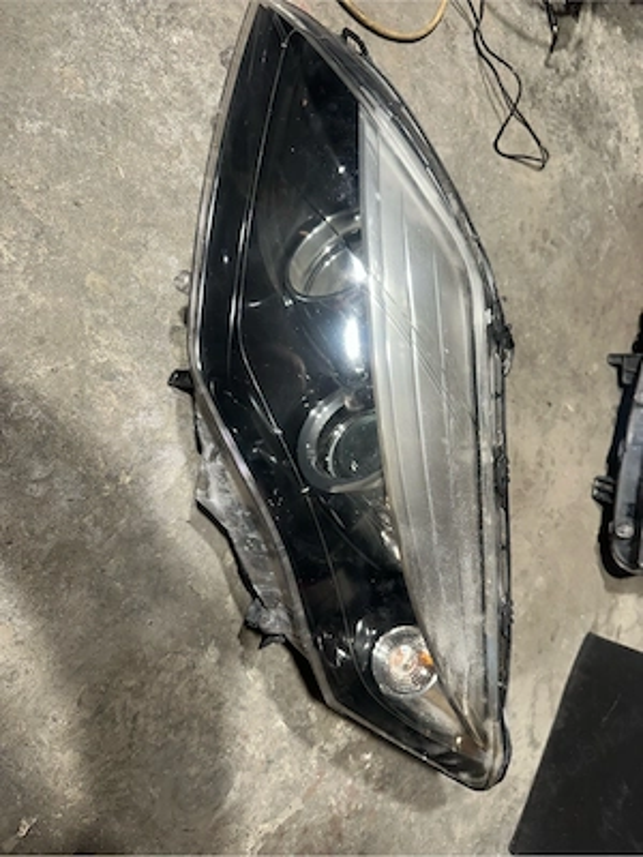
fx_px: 594
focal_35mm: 24
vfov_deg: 71.6
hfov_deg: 56.8
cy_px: 428
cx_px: 322
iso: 125
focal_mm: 6.86
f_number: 1.78
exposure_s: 1/50
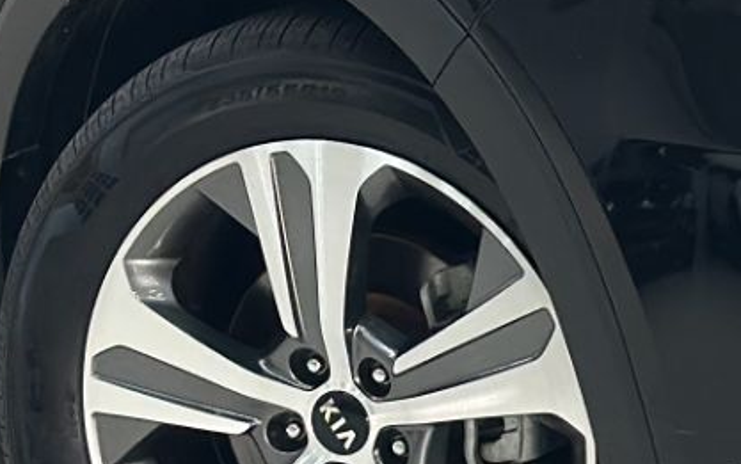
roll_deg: +1.5
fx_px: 4727
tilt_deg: -8.9
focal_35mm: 234
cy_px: -212
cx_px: 428
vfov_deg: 5.6
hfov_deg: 9.0
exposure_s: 1/120
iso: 125
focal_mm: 6.86
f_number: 1.78
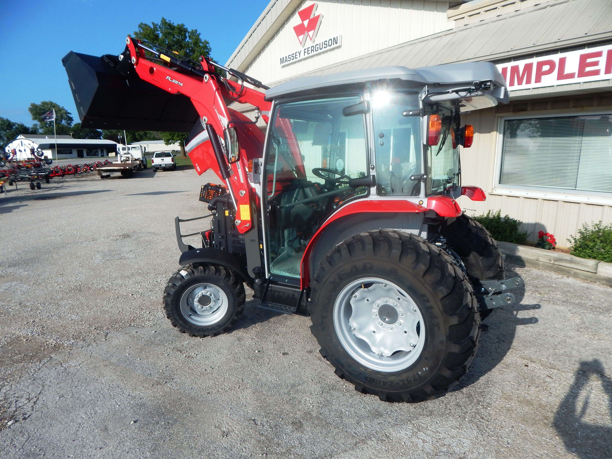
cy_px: 230
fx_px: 389
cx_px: 306
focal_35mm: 22
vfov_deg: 61.1
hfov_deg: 76.4
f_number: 6
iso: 125
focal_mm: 4
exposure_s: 1/500
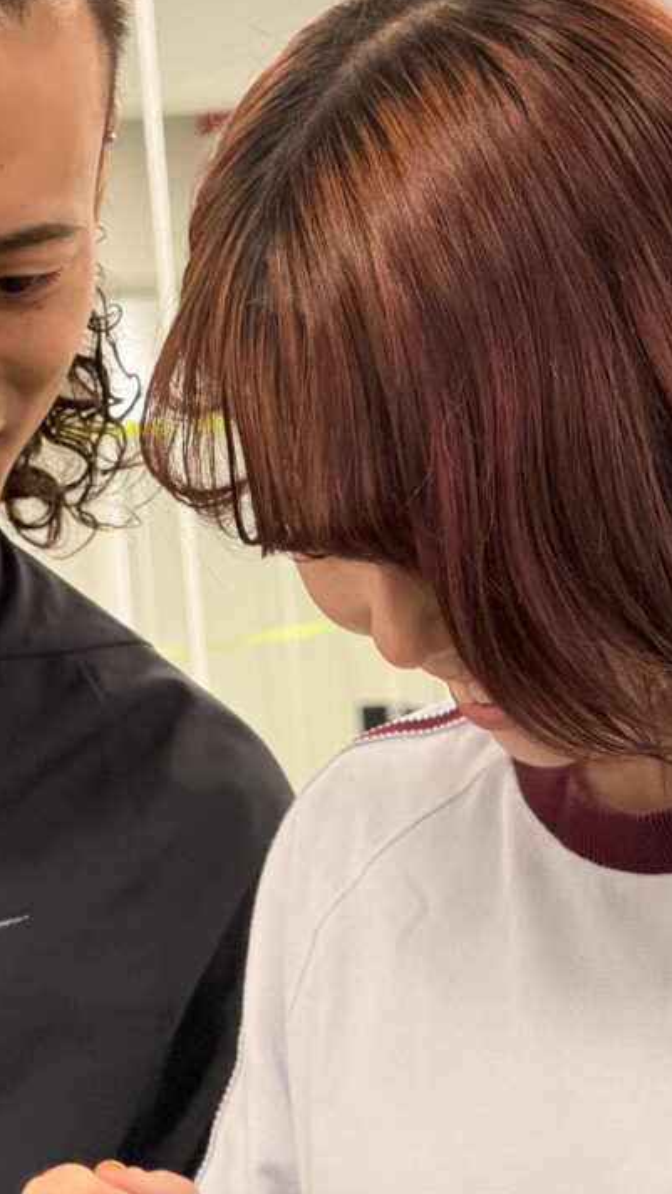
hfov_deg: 6.5
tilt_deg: +5.0
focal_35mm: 188
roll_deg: +3.5
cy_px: 553
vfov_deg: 11.5
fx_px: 5950
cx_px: 74
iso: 500
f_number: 2.8
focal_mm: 15.66
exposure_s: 1/100
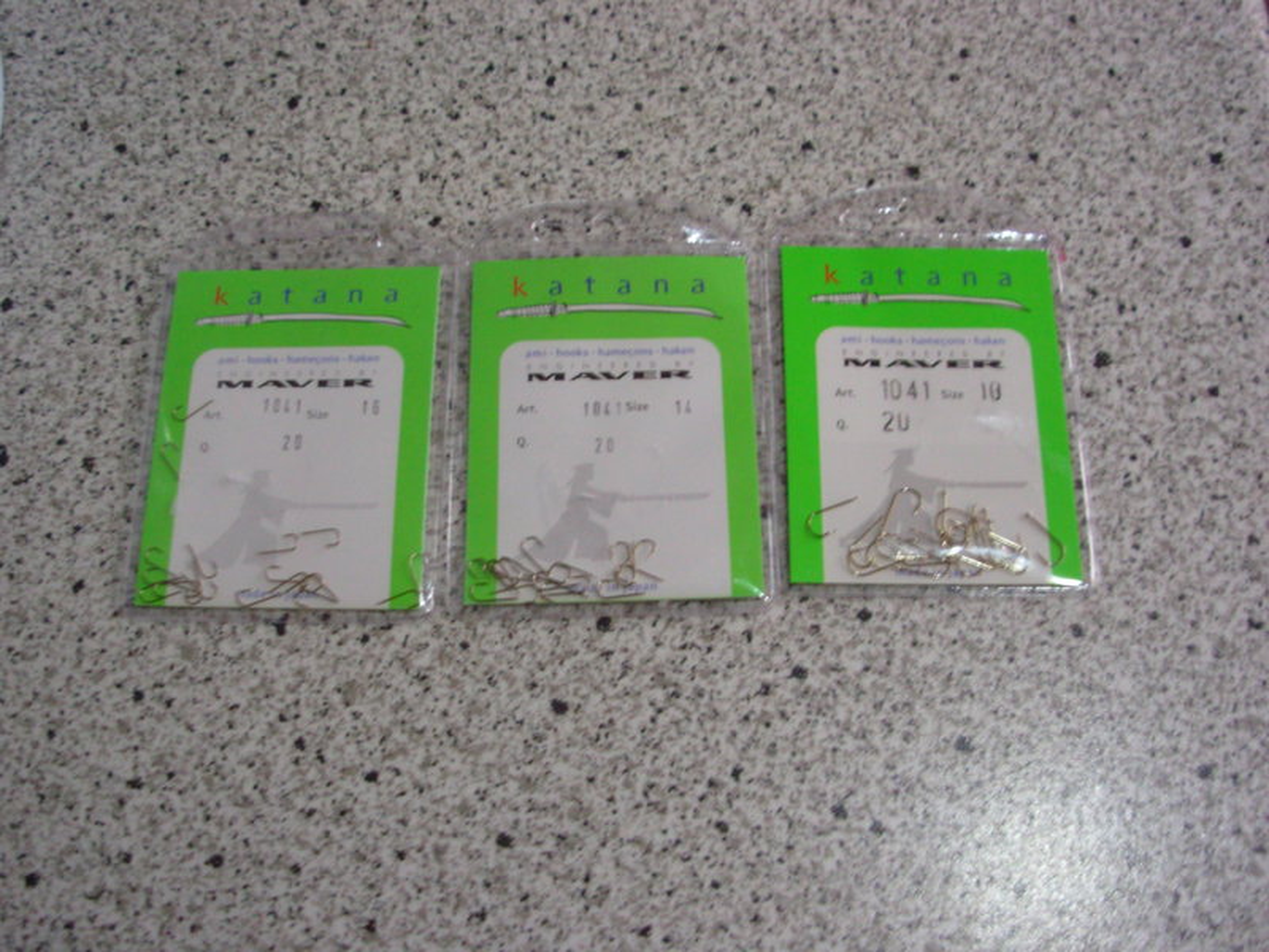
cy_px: 476
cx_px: 634
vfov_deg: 37.7
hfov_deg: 49.0
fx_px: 1393
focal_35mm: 38
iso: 159
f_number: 2.9
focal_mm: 6.3
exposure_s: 1/24.7
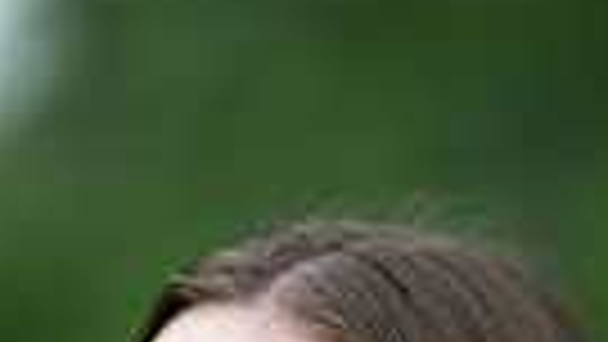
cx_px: 297
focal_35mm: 297
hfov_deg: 7.3
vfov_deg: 4.0
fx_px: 4789
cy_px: 981
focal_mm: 85
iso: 100
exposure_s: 1/320
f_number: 1.2
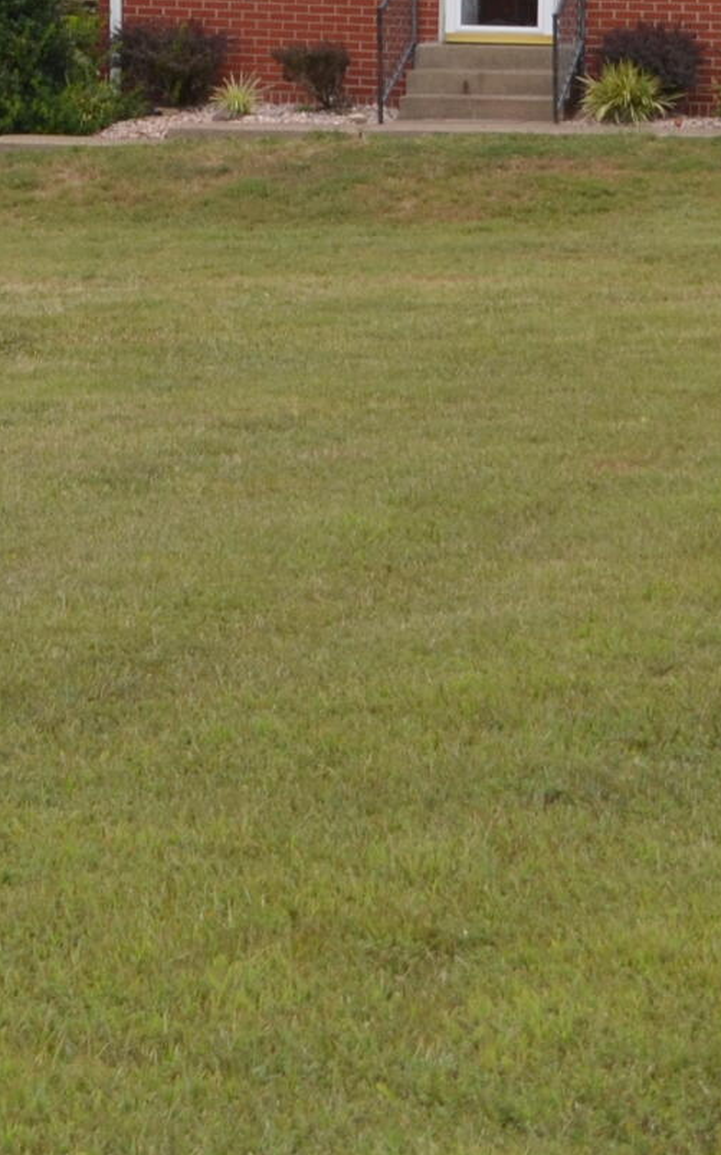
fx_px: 5218
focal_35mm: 166
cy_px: -282
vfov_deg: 12.3
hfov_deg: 7.8
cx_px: -262
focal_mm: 29
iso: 100
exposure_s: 1/200
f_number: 5.6
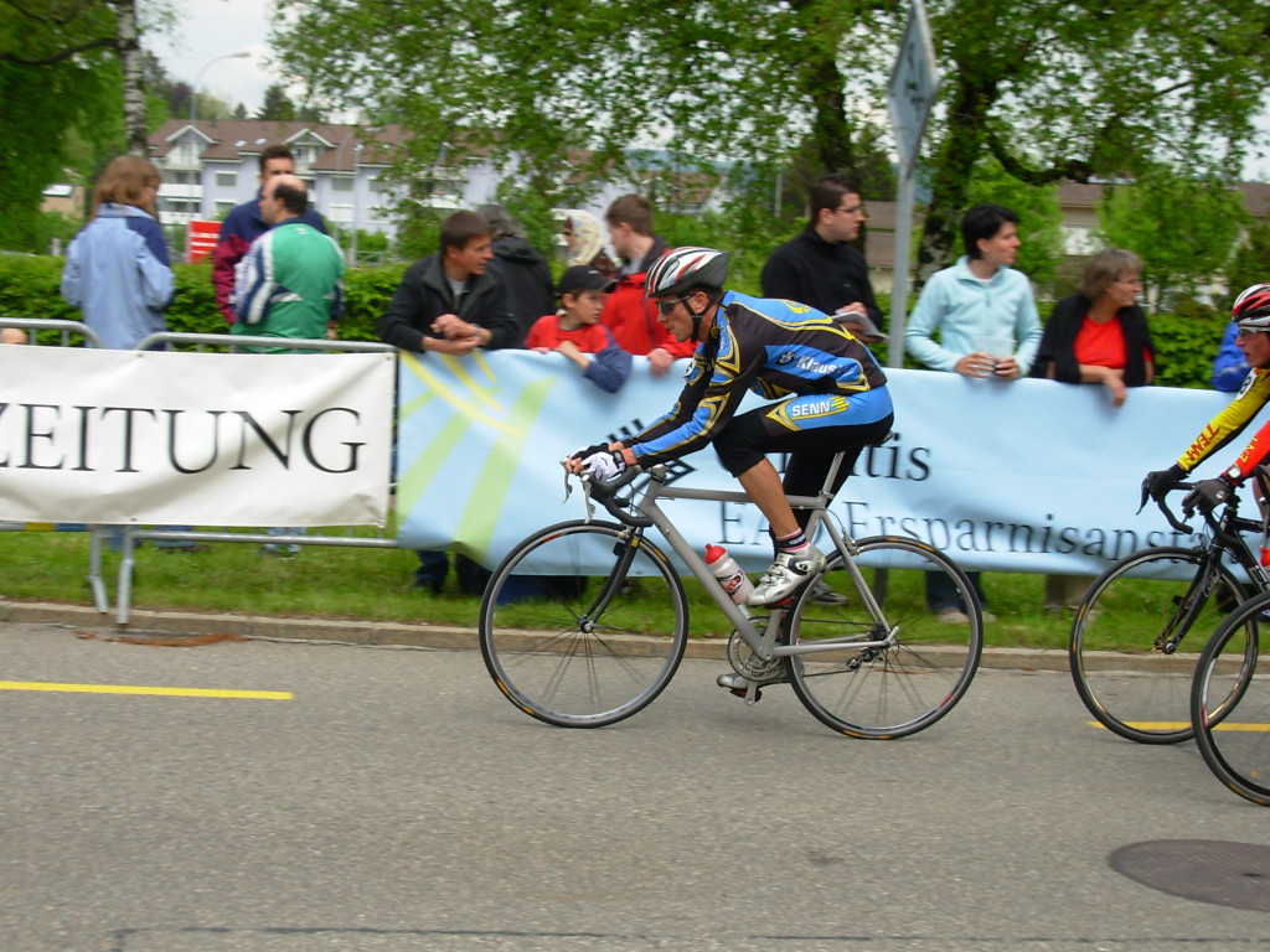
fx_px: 2348
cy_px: 476
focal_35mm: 64
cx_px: 635
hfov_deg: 30.3
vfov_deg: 22.9
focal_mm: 10.5
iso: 50
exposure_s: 1/527
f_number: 3.4
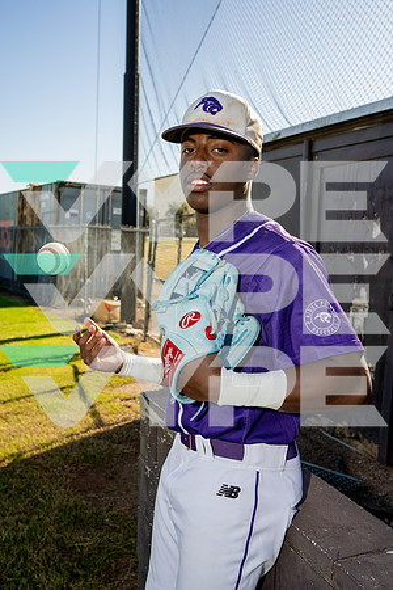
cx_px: 196
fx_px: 573
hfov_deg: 37.9
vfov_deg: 54.4
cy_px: 295
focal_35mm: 35
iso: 160
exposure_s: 1/250
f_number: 5.6
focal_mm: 35
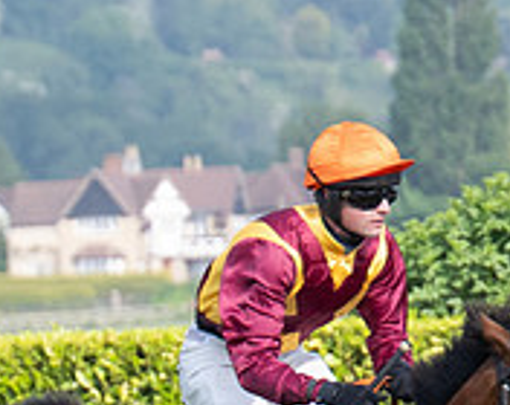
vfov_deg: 1.6
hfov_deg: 2.1
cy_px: 745
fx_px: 14142
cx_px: 470
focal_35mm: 939
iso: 400
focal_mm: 125
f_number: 4
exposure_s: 1/1600
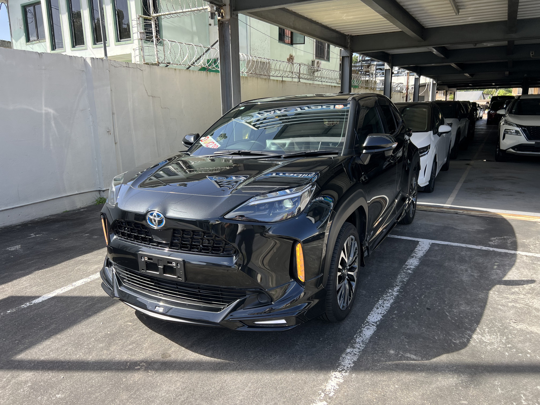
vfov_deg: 53.1
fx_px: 406
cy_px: 202
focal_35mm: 26
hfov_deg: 67.3
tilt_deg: -13.5
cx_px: 270
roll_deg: +0.5
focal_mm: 5.7
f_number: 1.5
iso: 50
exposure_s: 1/902
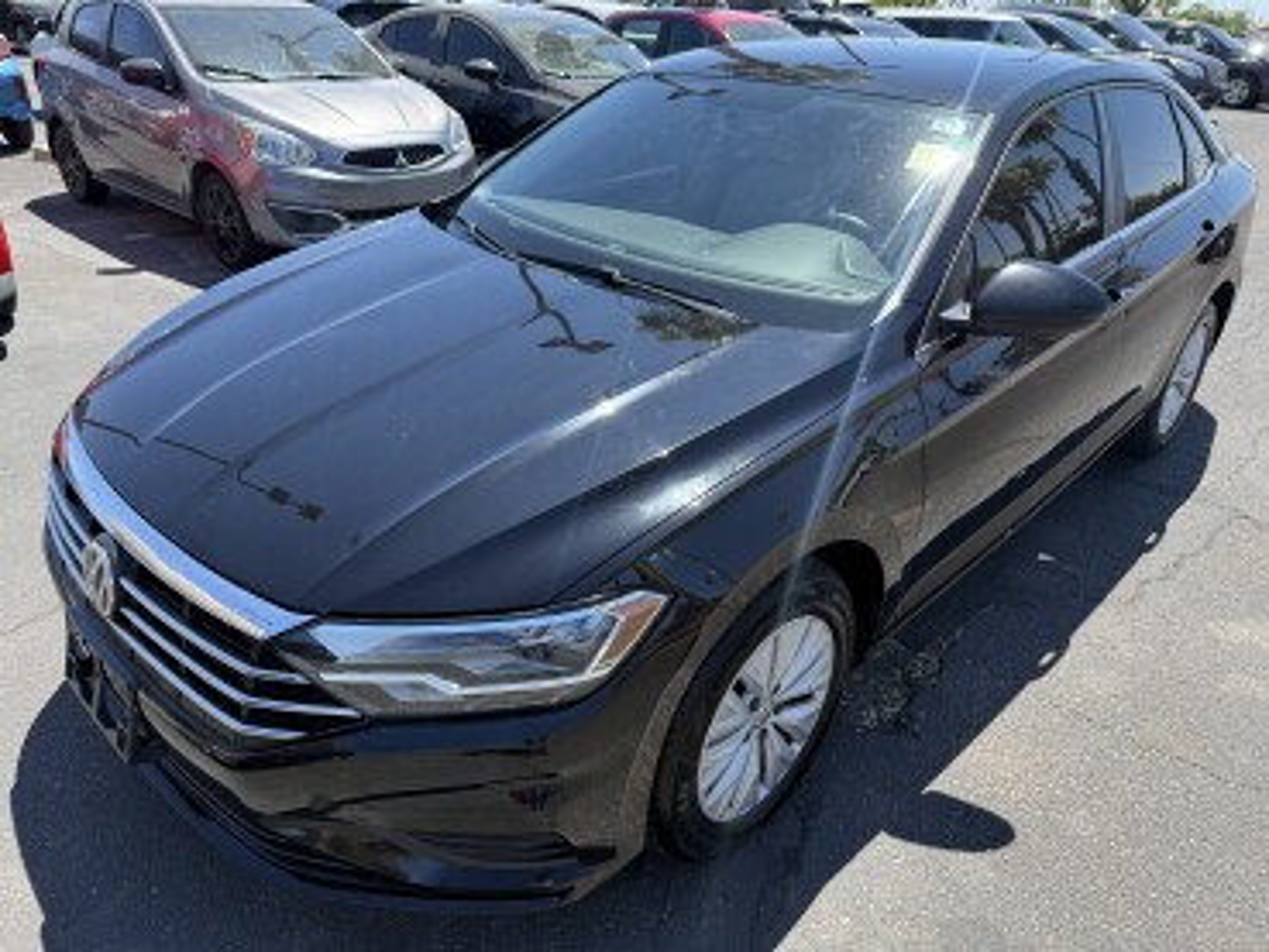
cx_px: 634
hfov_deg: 71.6
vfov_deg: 56.8
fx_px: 880
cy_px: 476
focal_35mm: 24
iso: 100
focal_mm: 6.76
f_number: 1.78
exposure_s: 1/1618
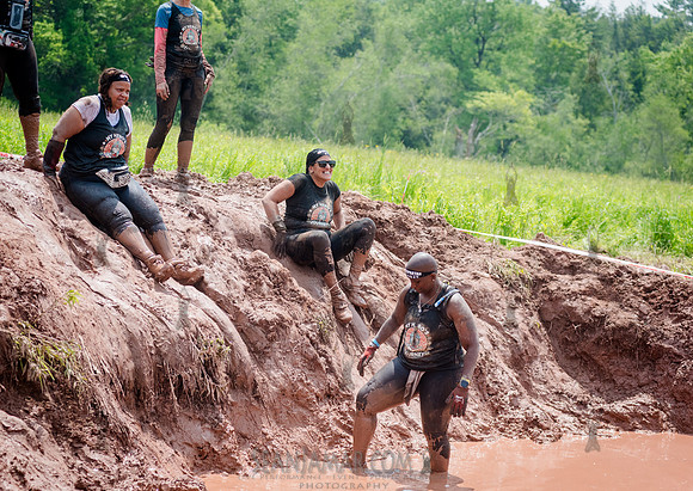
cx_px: 312
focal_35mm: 86
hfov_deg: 23.1
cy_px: 237
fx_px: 1695
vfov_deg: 16.5
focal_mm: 80
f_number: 4
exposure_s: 1/4000
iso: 1000
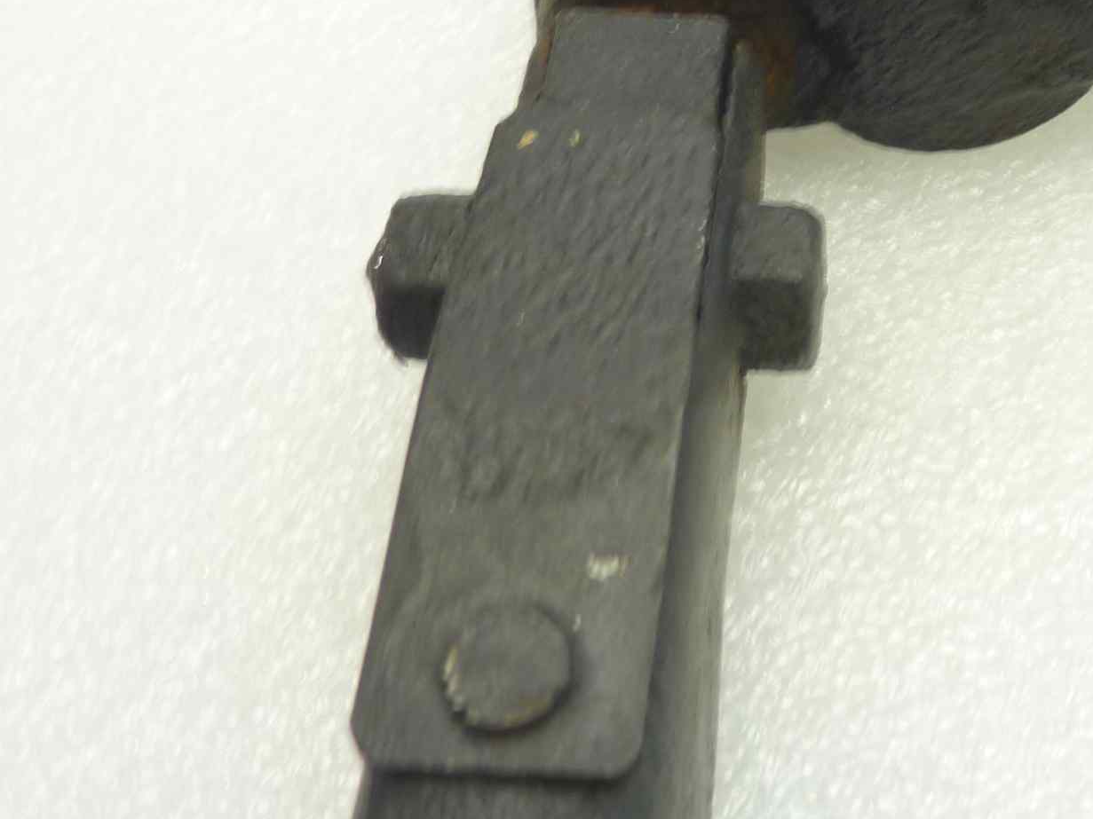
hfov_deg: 35.5
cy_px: 138
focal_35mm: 52
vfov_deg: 27.4
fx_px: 1642
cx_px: 888
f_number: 3.3
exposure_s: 1/10
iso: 80
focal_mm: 4.1
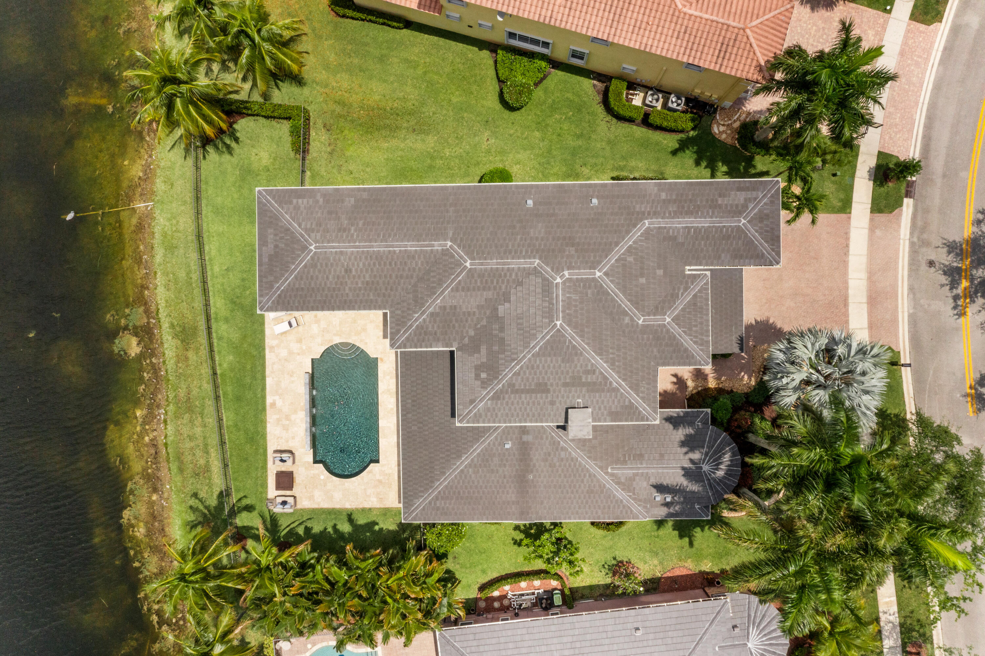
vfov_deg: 46.4
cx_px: 492
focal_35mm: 28
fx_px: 766
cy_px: 328
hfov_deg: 65.5
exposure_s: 1/640
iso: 400
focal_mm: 10.26
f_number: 10
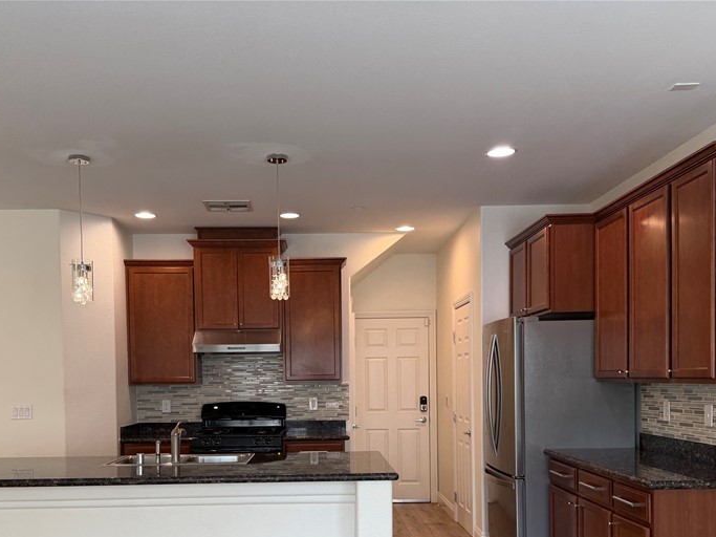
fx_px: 744
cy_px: 402
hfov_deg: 51.3
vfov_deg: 38.6
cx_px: 322
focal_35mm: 36
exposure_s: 1/60
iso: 100
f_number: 1.78
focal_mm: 6.76
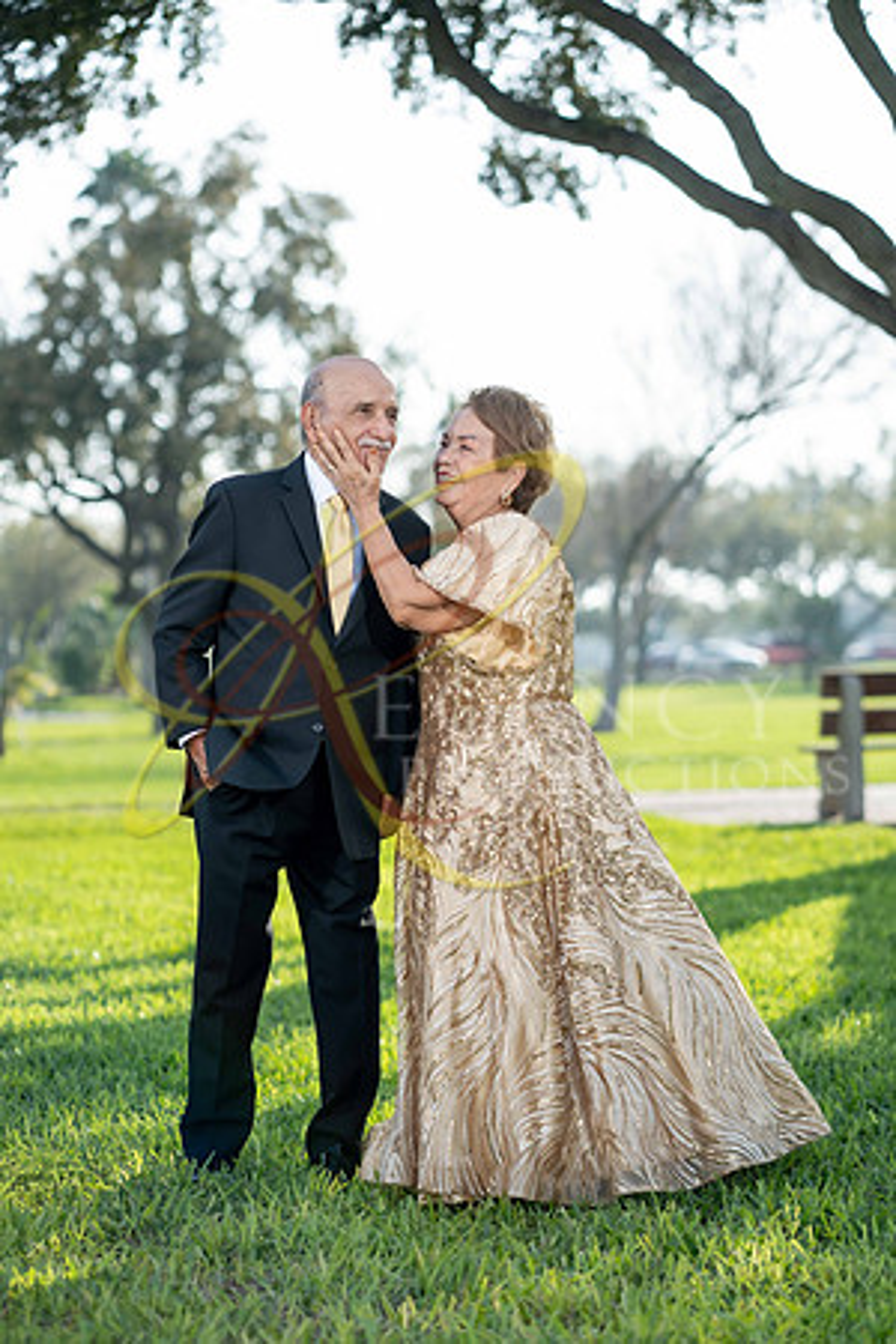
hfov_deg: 16.1
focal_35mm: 85
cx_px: 448
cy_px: 672
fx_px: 3173
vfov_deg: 23.9
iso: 200
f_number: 2.8
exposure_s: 1/1600
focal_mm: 85
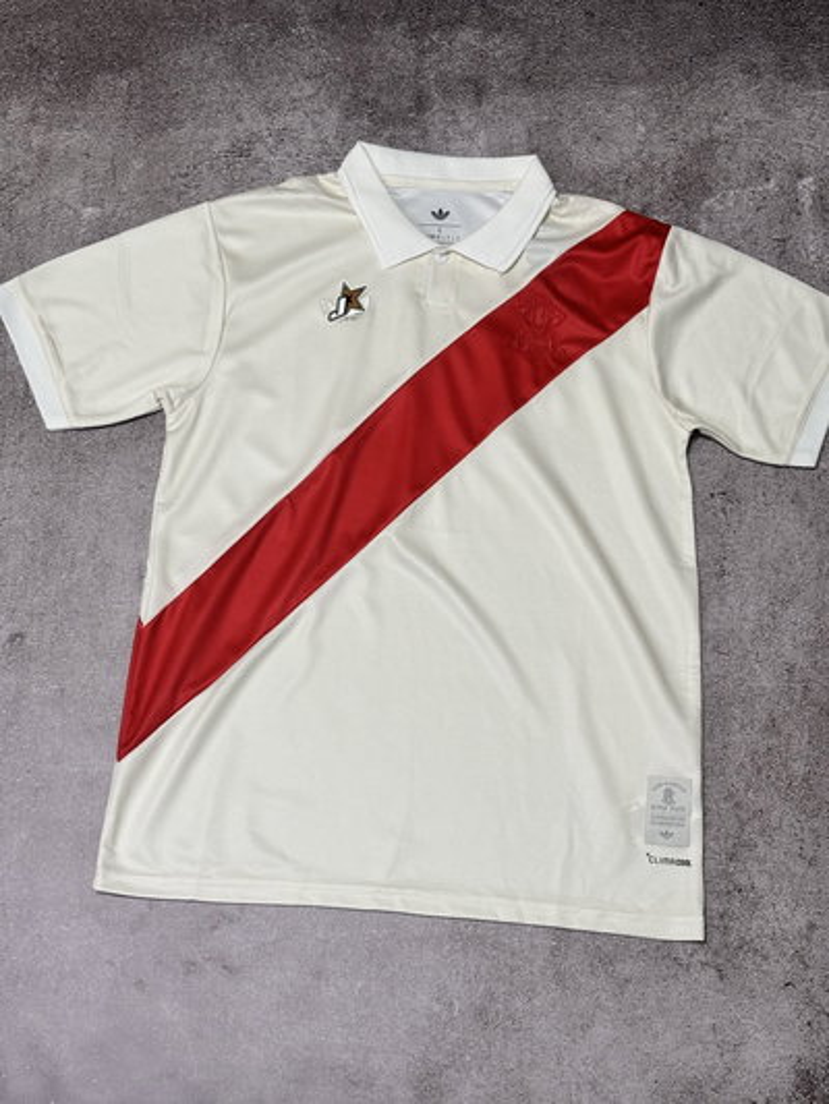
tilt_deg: -73.9
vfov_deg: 36.8
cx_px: 414
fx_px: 1660
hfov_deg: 28.0
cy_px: 552
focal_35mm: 52
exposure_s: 1/50
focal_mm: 5.96
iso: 125
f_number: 1.6
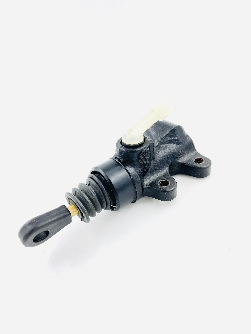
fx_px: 251
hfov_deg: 53.1
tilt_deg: -36.9
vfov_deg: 67.3
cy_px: 167
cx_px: 126
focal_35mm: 26
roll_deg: +15.0
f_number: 1.6
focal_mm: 5.1
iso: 40
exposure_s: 1/130
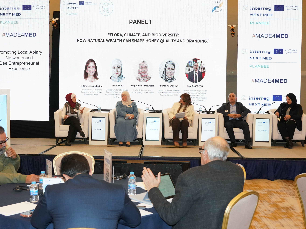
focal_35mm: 46
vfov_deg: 31.5
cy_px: 113
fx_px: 407
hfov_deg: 41.2
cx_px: 144
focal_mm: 28
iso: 3200
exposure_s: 1/160
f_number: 5.6
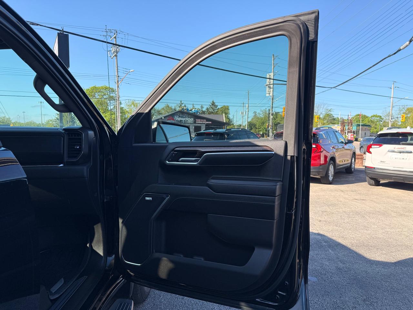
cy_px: 155
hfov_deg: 71.6
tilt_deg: -4.4
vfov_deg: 56.8
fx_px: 286
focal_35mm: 24
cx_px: 206
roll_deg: -1.3
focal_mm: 6.76
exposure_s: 1/1553
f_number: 1.78
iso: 80
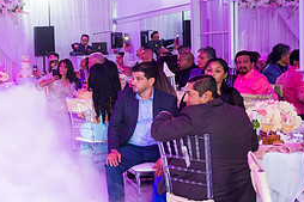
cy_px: 79
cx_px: -34
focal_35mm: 64
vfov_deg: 21.2
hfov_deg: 28.5
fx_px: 540
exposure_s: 1/125
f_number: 3.2
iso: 1000
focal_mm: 28
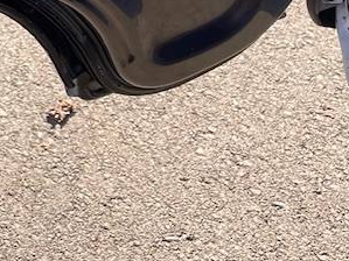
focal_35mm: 107
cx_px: -172
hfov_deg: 16.7
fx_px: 1078
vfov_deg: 12.3
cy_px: -251
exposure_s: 1/391
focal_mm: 5.1
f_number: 1.6
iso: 32
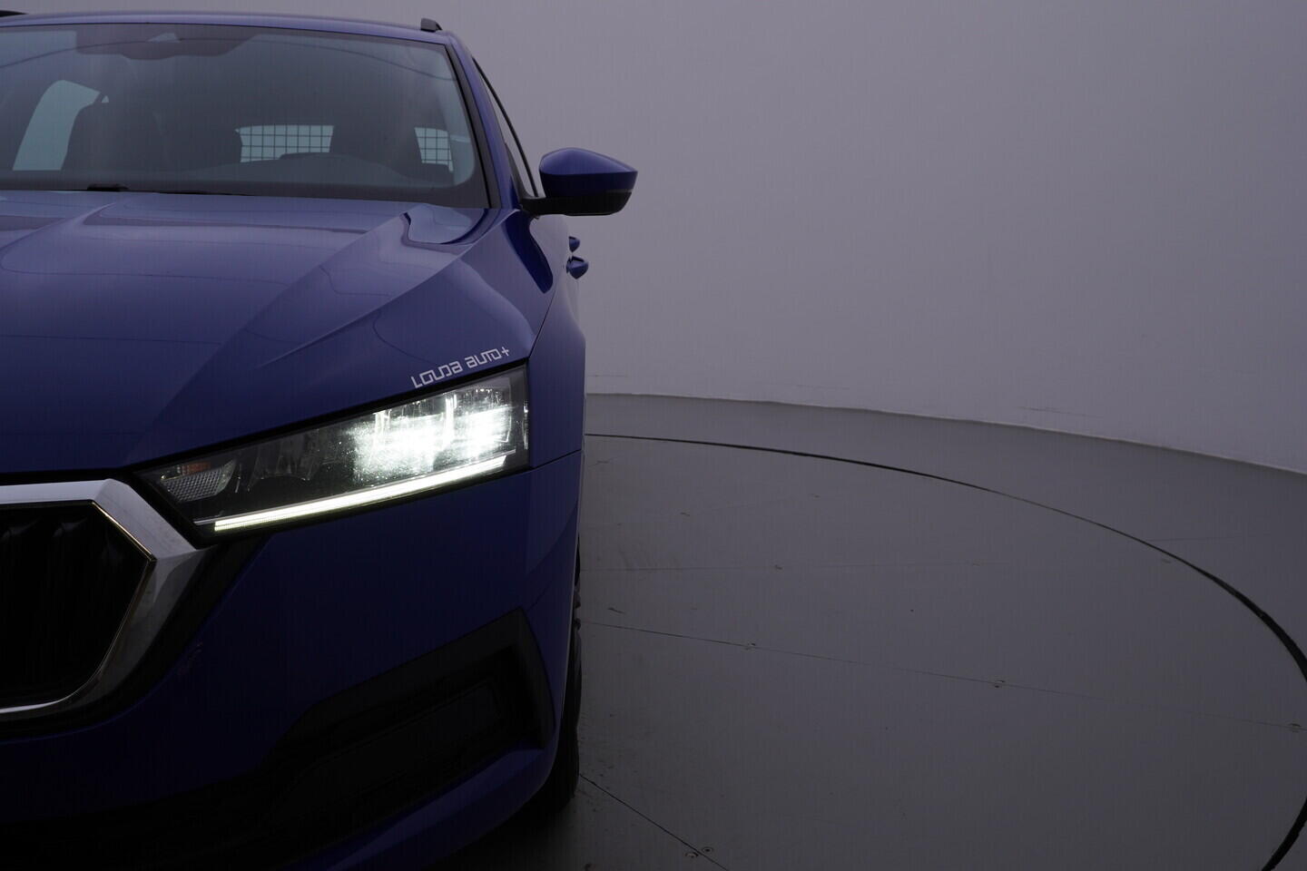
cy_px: 436
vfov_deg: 36.9
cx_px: 654
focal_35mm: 36
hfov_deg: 53.1
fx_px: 1307
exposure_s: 1/160
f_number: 5.6
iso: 125
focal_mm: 24
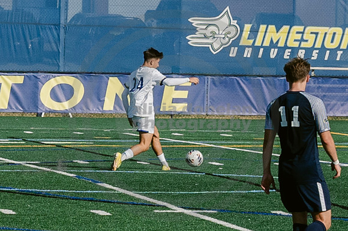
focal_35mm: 365
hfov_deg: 5.7
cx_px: 249
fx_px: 3520
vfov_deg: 3.8
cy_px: 101
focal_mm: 53
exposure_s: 1/4000
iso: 640
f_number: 5.6
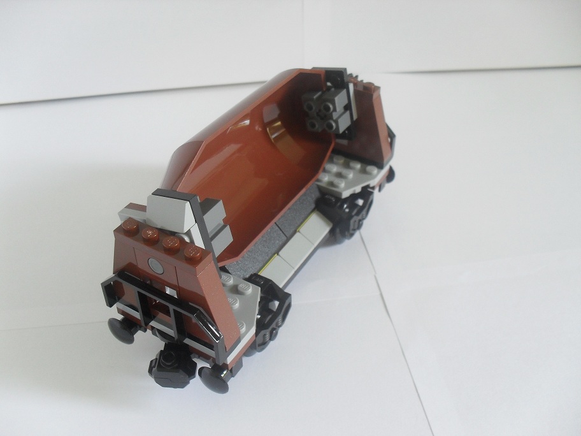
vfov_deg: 40.7
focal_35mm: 35
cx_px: 290
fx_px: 587
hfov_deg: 52.6
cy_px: 218
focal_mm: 6.3
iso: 200
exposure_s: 1/8
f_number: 3.2
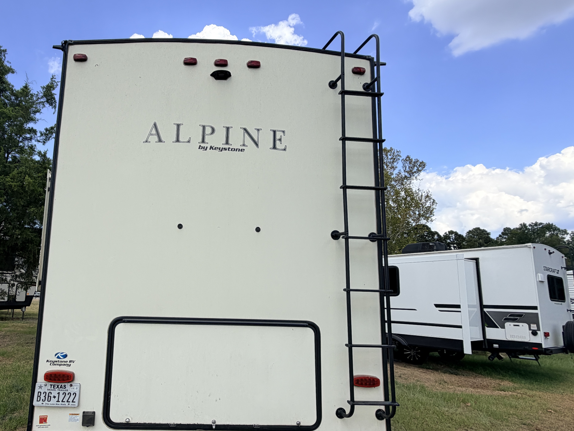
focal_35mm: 19
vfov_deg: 68.7
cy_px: 223
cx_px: 211
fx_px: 315
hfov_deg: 82.9
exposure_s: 1/770
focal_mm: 2.22
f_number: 2.2
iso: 25
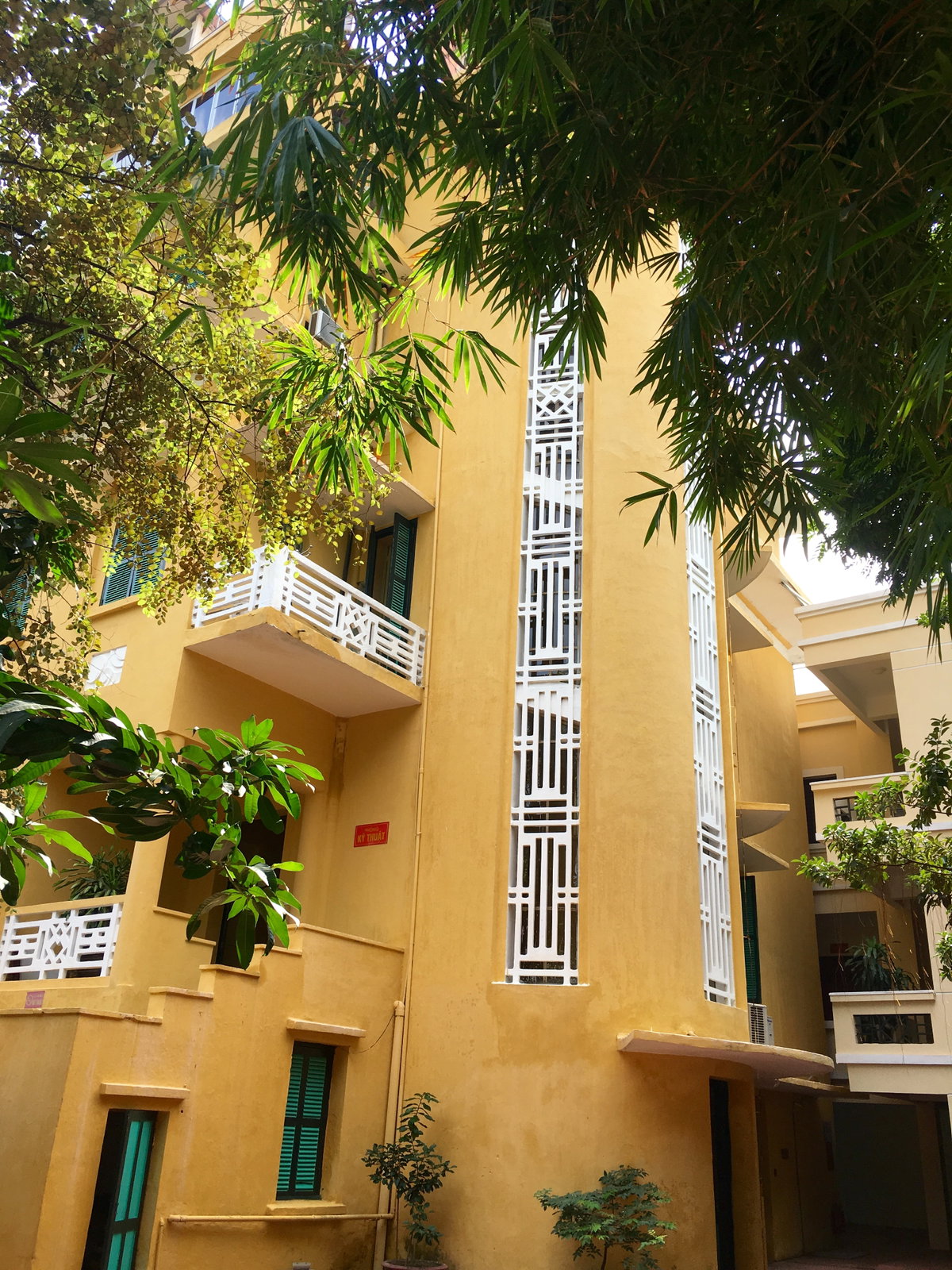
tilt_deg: +24.1
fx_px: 1063
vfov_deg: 61.7
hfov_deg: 48.2
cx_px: 476
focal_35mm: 29
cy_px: 635
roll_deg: -4.0
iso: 25
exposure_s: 1/452
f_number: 2.2
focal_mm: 4.15
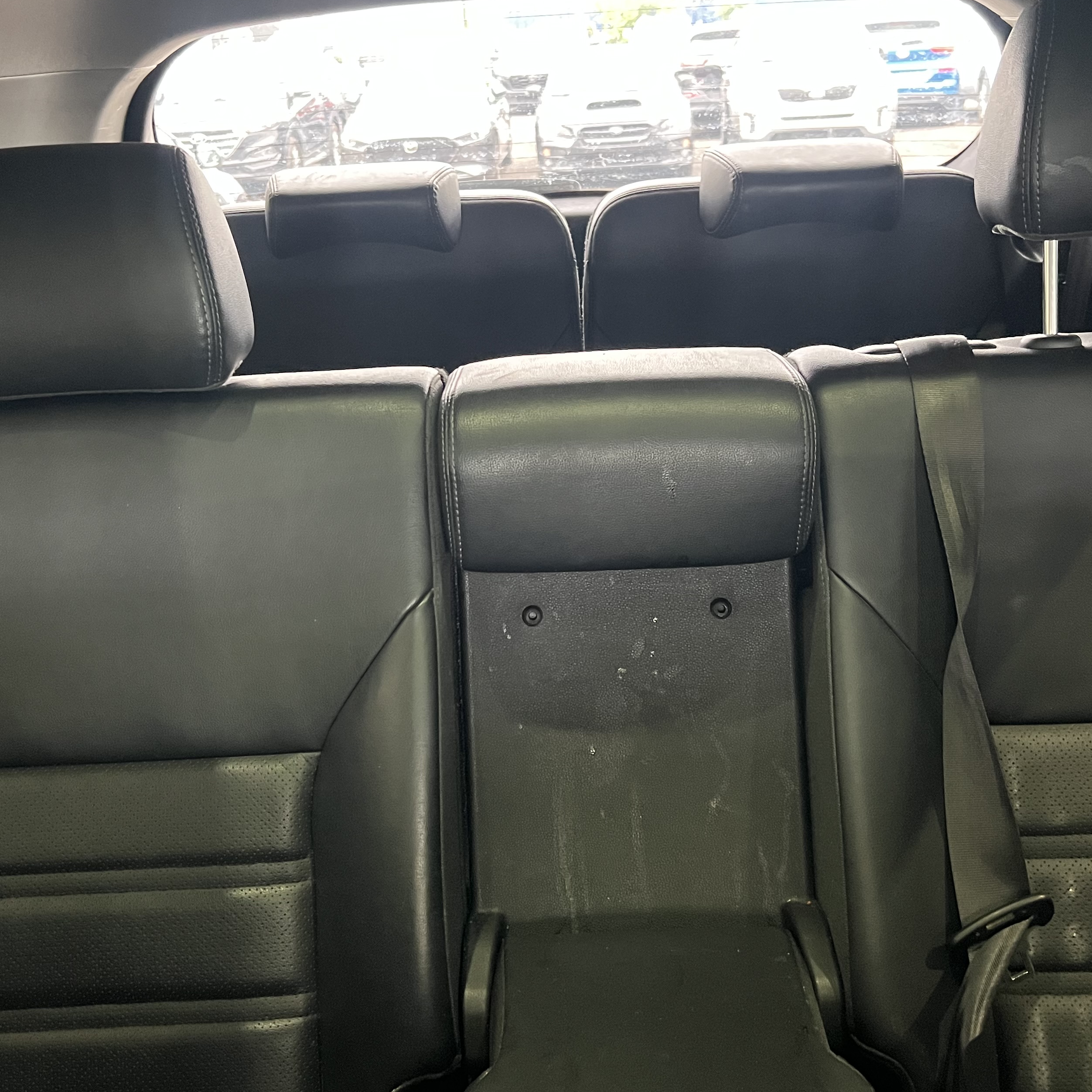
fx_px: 1321
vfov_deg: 44.8
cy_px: 465
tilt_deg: -17.0
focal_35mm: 37
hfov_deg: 44.9
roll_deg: +3.4
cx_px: 502
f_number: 1.5
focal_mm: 5.7
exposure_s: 1/46
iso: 500
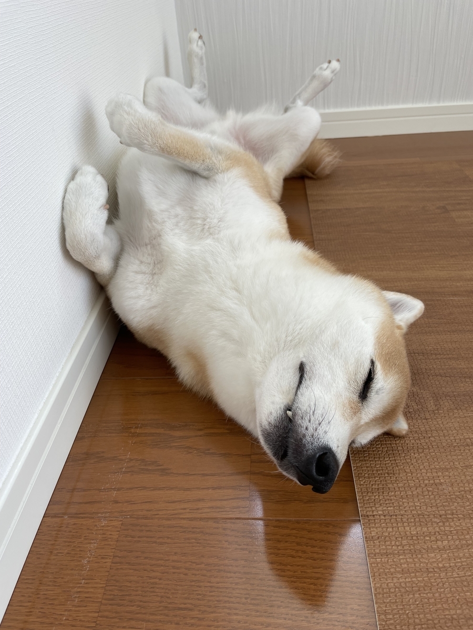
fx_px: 474
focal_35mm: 26
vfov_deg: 67.3
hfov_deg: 53.1
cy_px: 315
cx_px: 236
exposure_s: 1/121
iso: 32
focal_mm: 4.2
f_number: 1.6
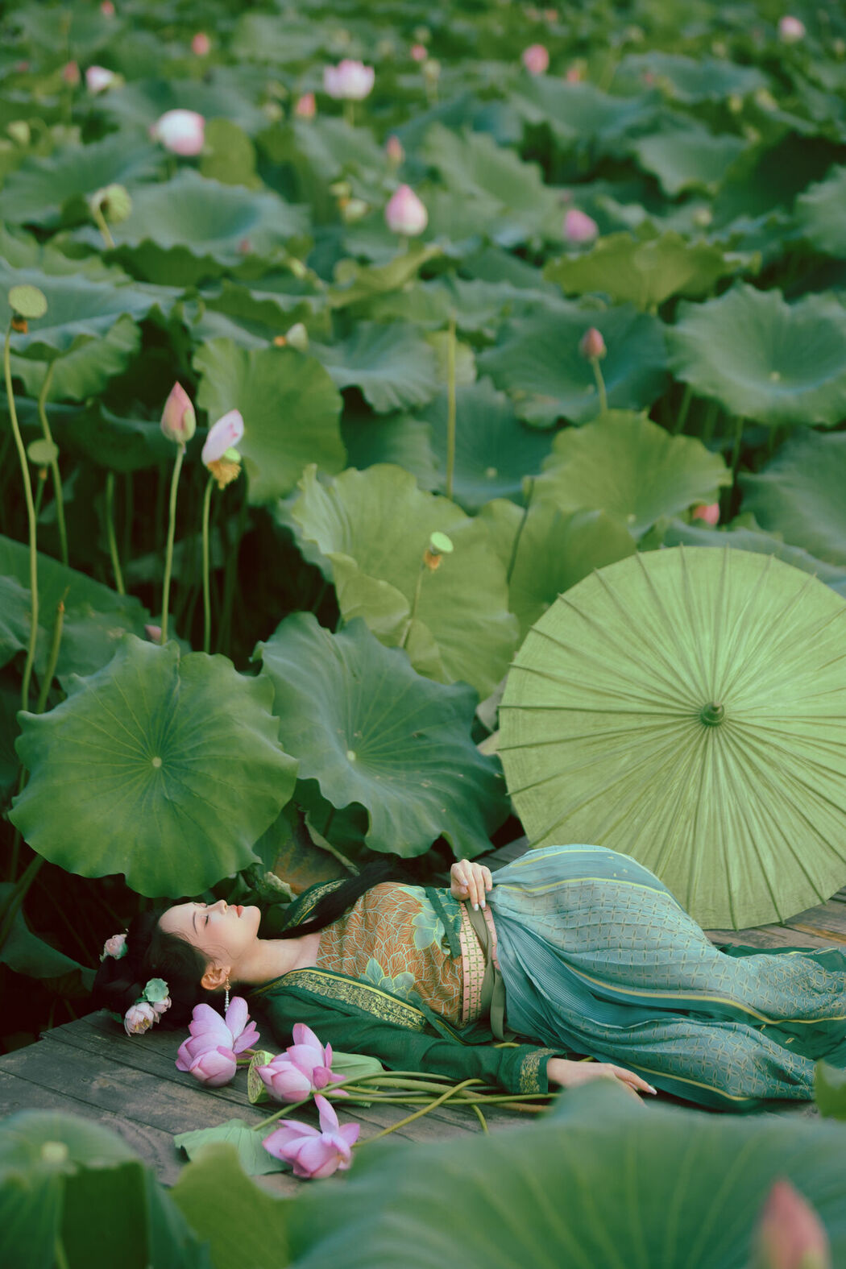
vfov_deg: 21.5
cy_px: 634
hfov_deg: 14.4
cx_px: 423
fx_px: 3348
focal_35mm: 95
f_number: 2.8
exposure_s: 1/640
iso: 200
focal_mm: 95
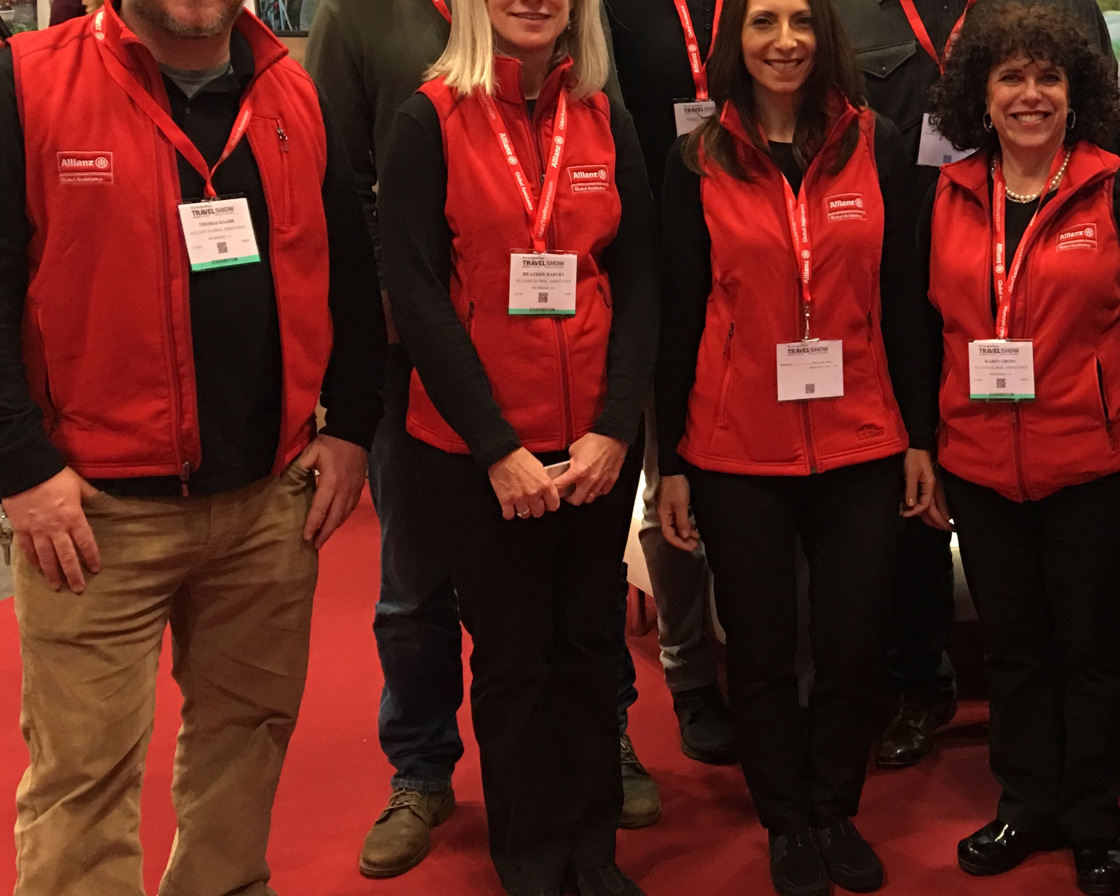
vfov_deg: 27.4
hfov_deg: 32.5
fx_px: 1823
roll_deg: +0.9
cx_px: 996
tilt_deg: -8.4
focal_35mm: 55
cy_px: 283
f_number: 2.2
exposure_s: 1/15
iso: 80
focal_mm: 4.15
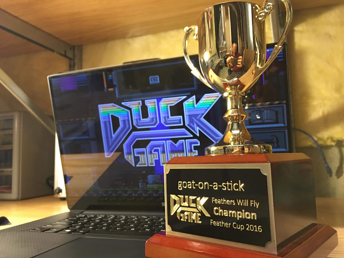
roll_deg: +1.4
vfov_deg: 48.2
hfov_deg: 61.7
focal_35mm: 29
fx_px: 288
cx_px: 172
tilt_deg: +7.9
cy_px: 129
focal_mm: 4.15
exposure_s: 1/15
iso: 100
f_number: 2.2
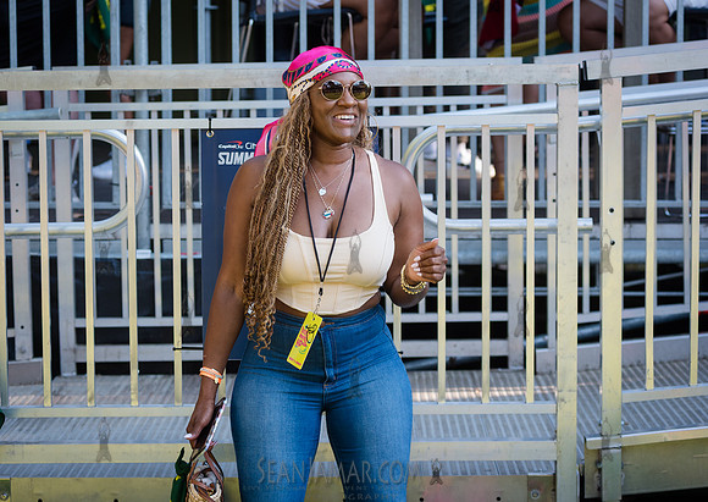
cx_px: 301
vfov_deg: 15.7
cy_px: 228
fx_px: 1825
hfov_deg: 21.9
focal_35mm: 91
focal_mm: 80
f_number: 4
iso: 400
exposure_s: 1/320
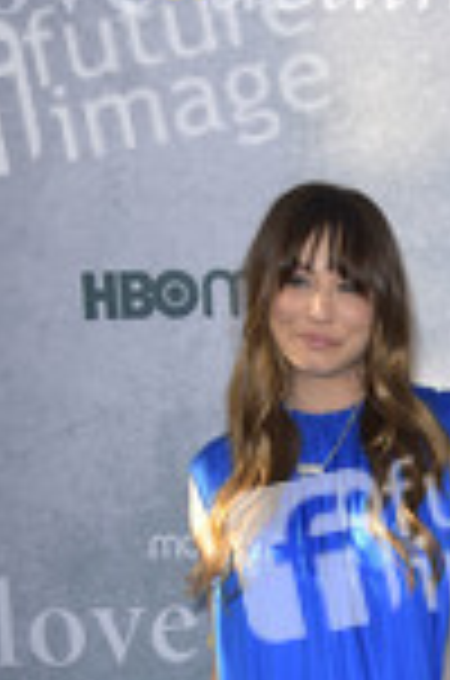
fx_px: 1752
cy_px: 761
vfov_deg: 20.8
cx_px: 592
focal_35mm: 93
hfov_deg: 14.0
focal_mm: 35
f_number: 6.3
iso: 250
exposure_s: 1/250
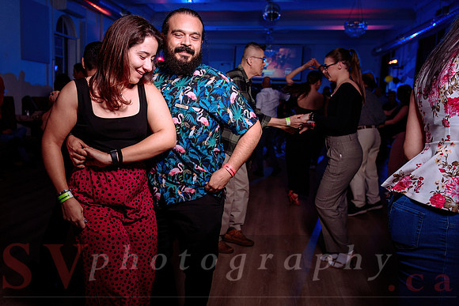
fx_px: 398
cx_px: 189
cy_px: 154
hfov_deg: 59.5
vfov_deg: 42.1
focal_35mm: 31
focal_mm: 26
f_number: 2.8
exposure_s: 1/125
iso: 1000
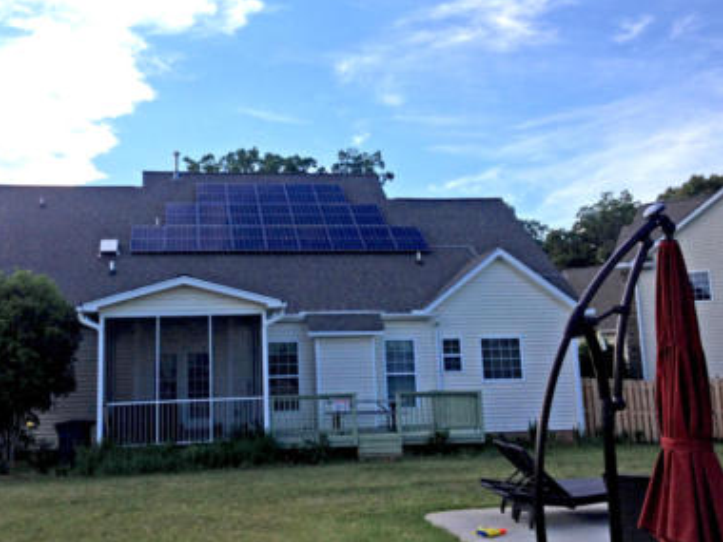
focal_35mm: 46
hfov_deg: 41.2
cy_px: 231
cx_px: 318
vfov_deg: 31.5
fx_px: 961
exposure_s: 1/849
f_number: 2.4
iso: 50
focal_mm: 4.28
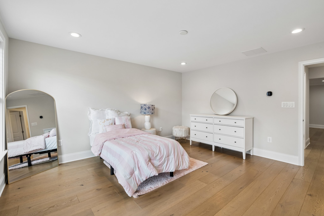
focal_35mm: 16
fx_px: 144
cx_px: 162
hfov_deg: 96.7
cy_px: 108
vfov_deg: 73.7
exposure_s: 1/50
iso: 800
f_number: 8
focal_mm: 16
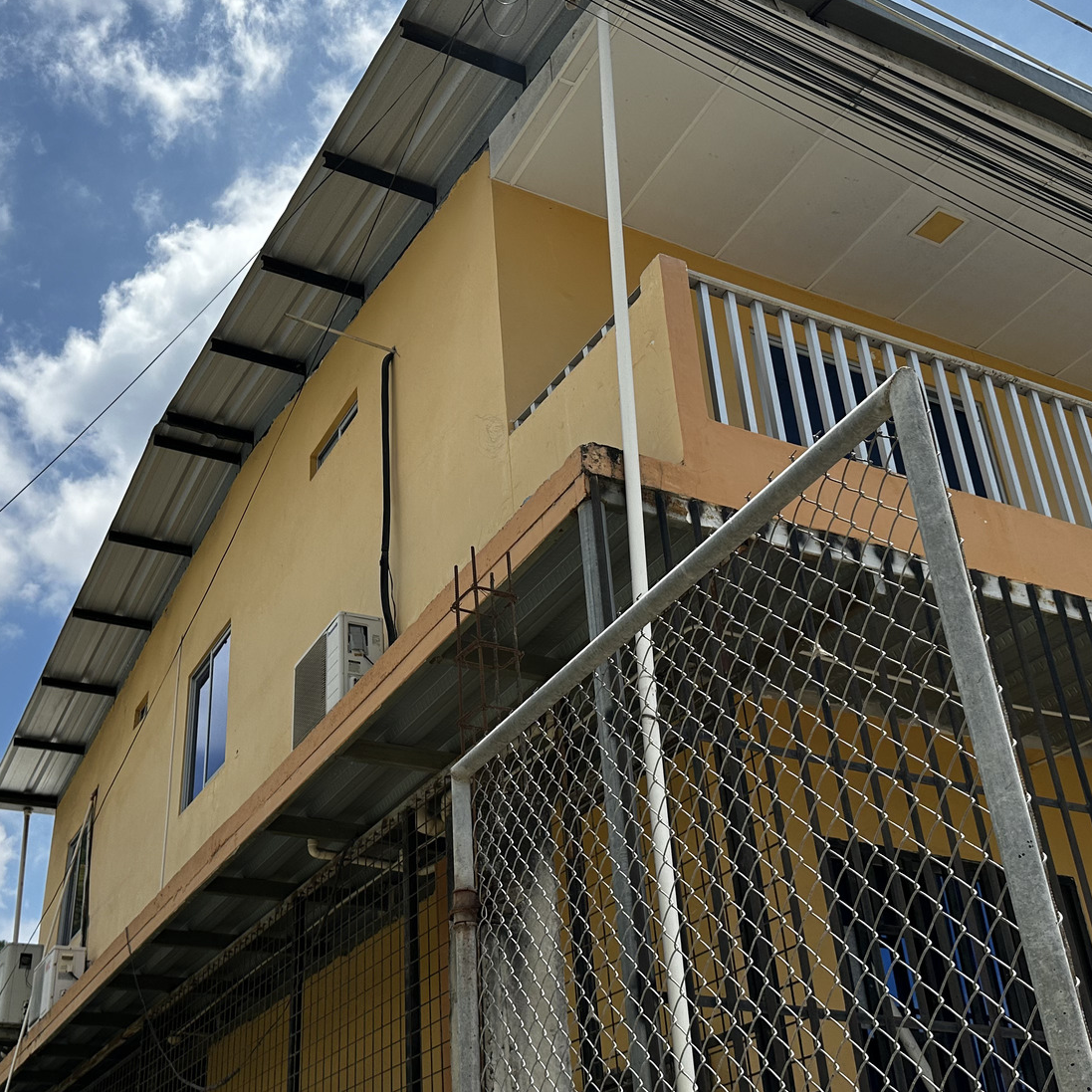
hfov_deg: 42.7
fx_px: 1392
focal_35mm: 39
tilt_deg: +29.5
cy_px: 571
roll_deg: +1.2
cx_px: 464
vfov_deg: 42.8
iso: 80
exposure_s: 1/7042
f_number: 1.78
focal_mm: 6.86
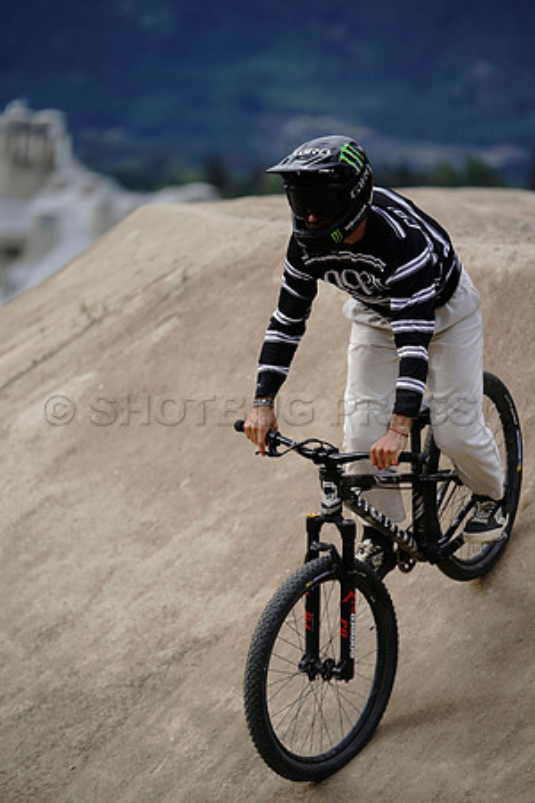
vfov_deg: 12.5
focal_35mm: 164
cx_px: 268
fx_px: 3656
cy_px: 402
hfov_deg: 8.4
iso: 250
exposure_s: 1/1600
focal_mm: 164
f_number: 2.8
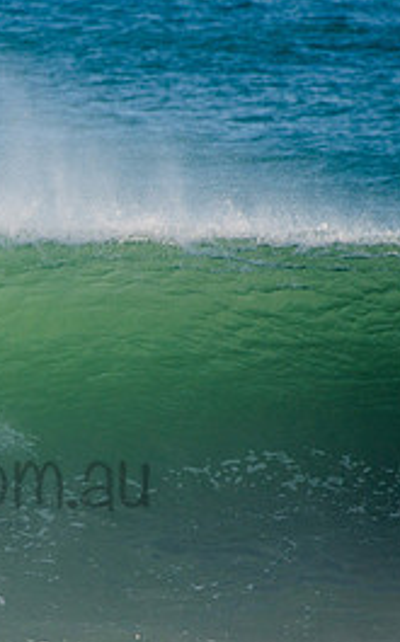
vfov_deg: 1.9
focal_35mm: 1117
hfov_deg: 1.2
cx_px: -107
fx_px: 19536
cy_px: 452
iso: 220
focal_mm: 500
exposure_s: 1/1600
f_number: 5.6
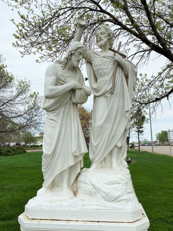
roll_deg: +0.9
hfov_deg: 53.1
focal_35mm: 26
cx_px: 86
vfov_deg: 67.3
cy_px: 116
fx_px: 173
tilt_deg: +9.0
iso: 32
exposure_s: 1/3401
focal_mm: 4.25
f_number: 1.8
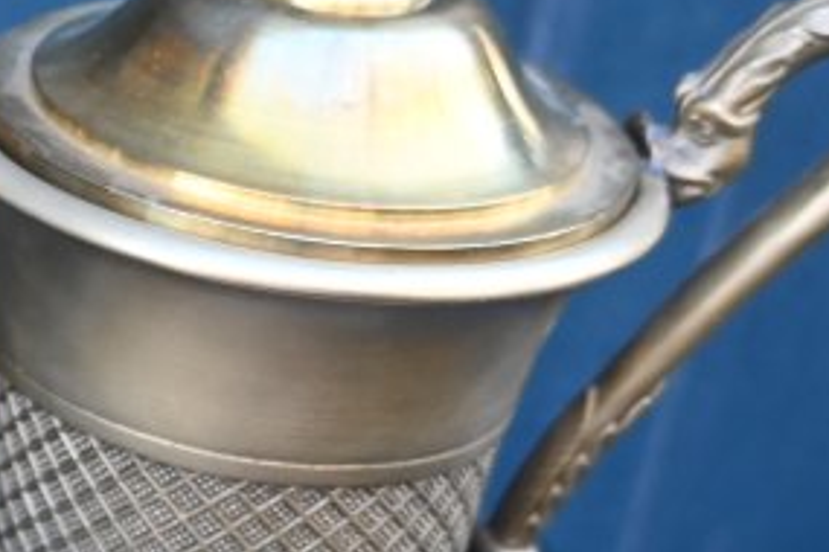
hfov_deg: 14.9
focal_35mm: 123
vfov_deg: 11.0
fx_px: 2833
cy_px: 558
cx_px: -570
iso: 450
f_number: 3.5
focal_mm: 19.5
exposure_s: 1/125
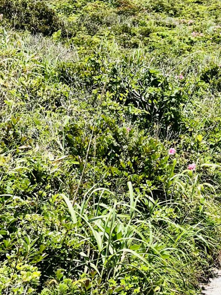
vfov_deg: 20.8
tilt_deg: -6.2
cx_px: 210
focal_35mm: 94
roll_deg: +1.7
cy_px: 180
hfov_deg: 15.5
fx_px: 800
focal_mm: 5.7
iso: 50
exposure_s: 1/3077
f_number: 1.5
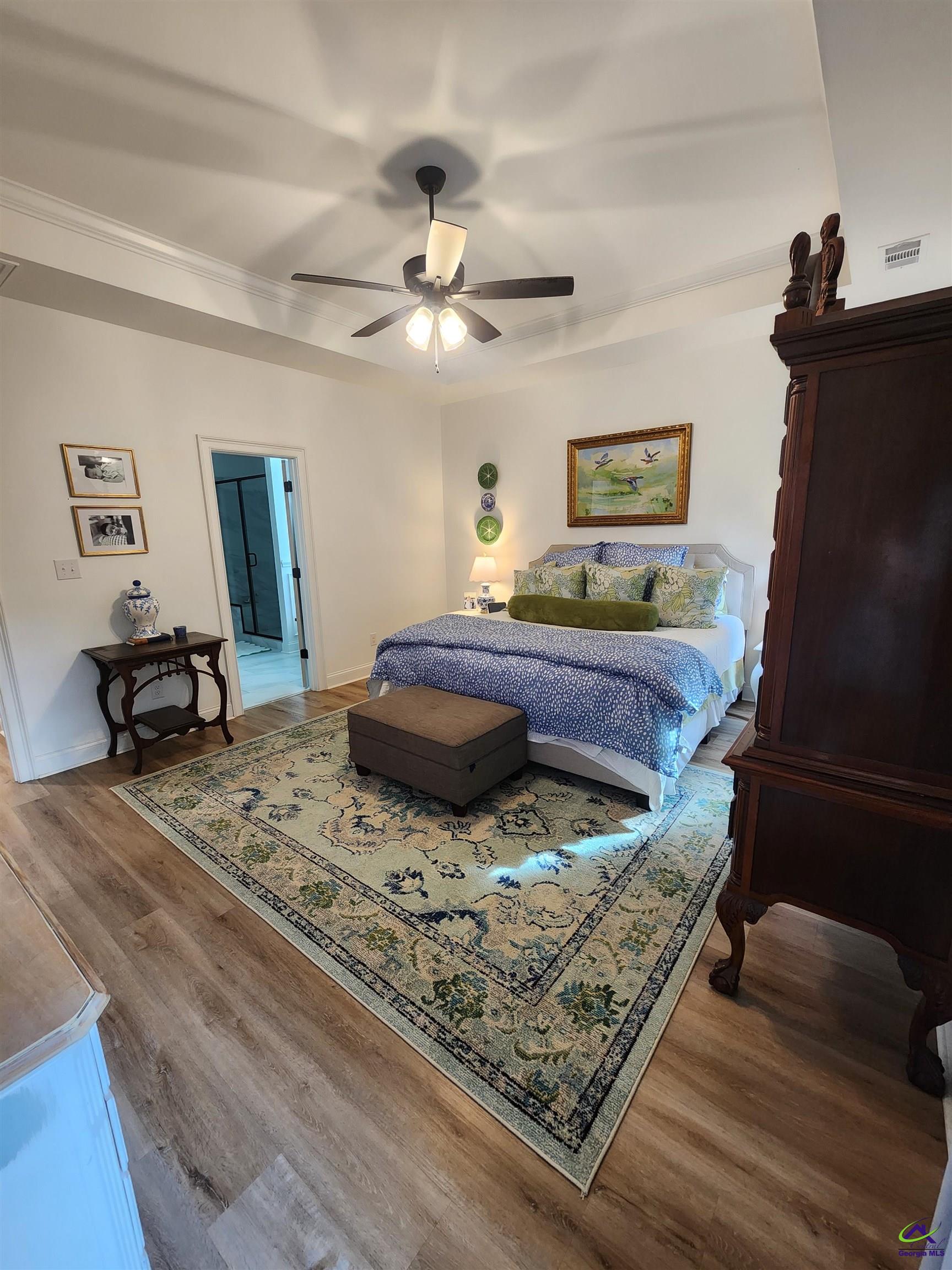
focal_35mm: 13
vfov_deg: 106.2
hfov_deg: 89.9
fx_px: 477
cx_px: 476
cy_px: 635
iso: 250
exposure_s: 1/60
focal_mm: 2.2
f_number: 2.2
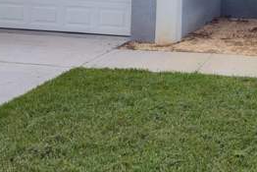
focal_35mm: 73
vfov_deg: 18.0
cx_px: 228
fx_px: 521
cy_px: -21
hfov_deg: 26.8
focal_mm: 5.56
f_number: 1.8
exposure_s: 1/1553
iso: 100
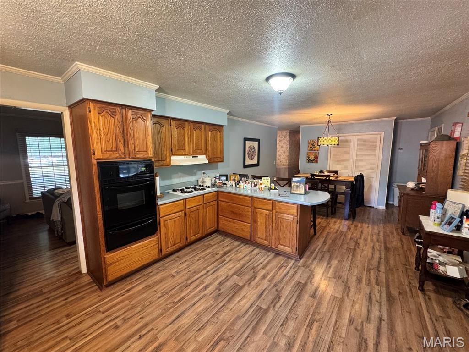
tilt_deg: -8.9
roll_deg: +0.2
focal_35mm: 14
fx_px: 190
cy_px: 176
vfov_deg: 85.7
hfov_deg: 102.1
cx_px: 234
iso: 400
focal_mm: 2.22
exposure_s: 1/60
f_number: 2.2
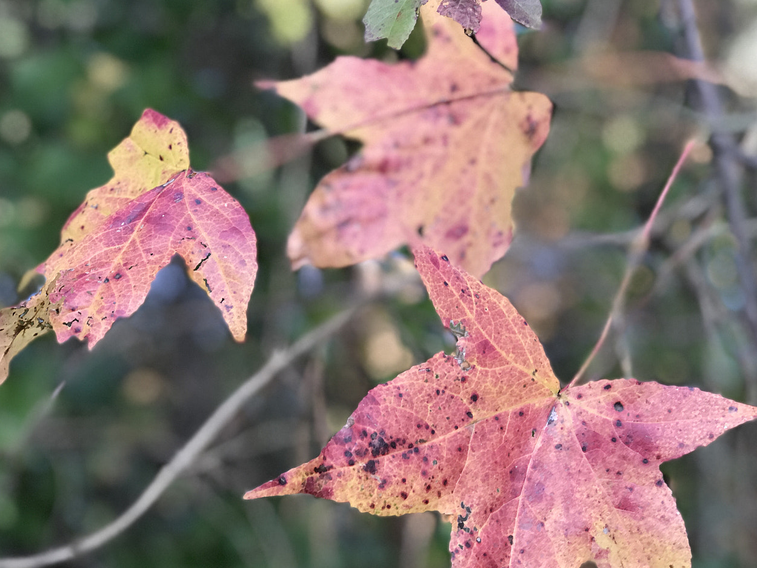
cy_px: 351
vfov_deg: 20.1
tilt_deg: -7.5
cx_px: 416
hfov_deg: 26.7
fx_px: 1597
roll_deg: -0.1
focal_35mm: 73
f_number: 2.8
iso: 160
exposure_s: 1/120
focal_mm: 6.6
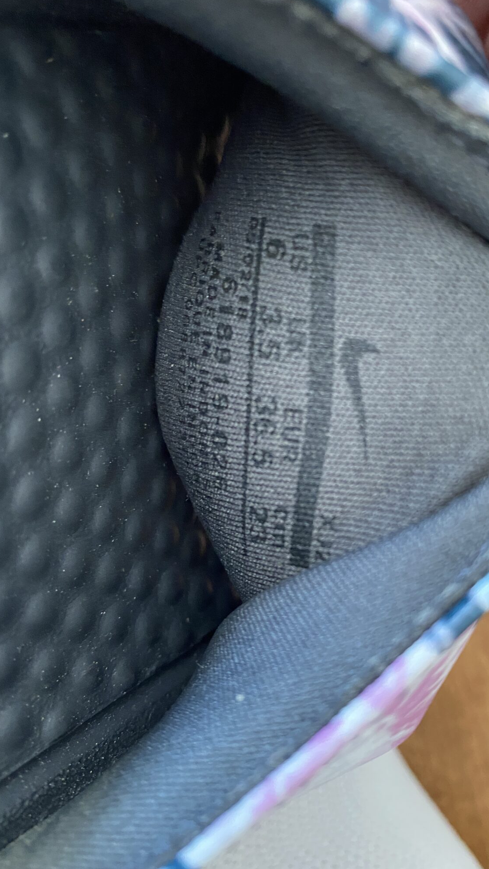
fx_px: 645
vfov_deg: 67.9
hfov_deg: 41.4
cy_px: 443
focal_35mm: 28
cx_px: 277
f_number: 1.8
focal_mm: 4.25
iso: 640
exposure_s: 1/40
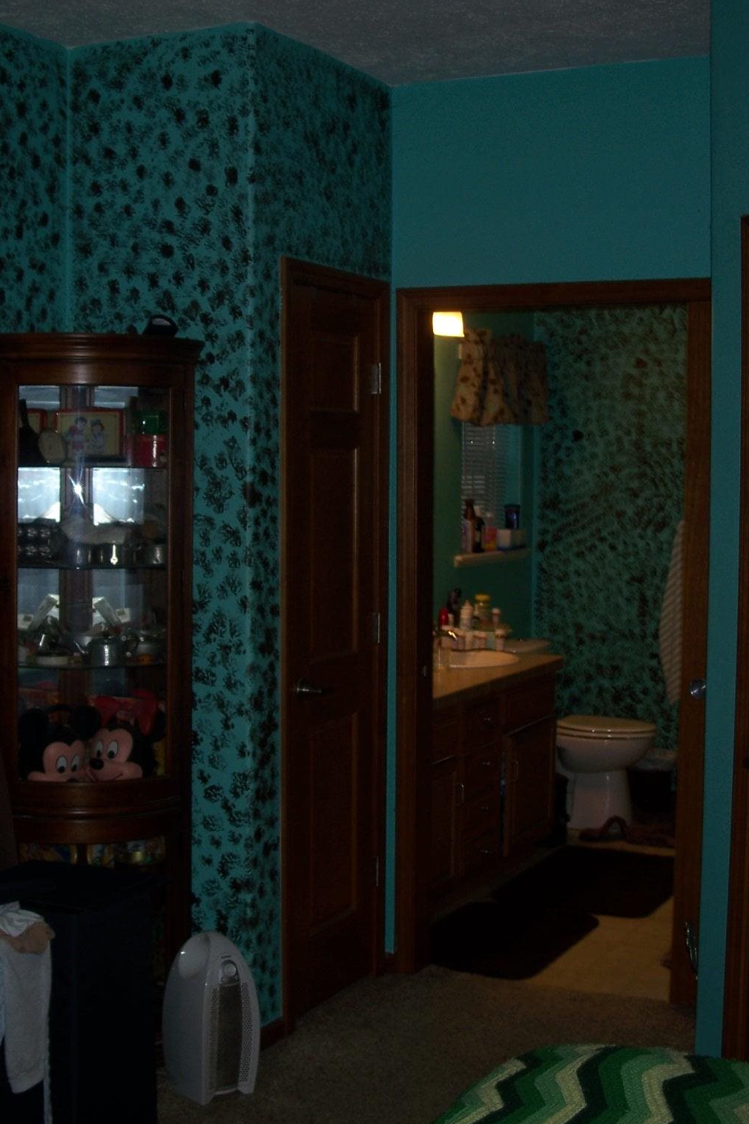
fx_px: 1623
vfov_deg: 38.2
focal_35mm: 52
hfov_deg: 25.9
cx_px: 306
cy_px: 559
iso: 64
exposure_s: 1/60
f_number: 2.8
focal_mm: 7.8
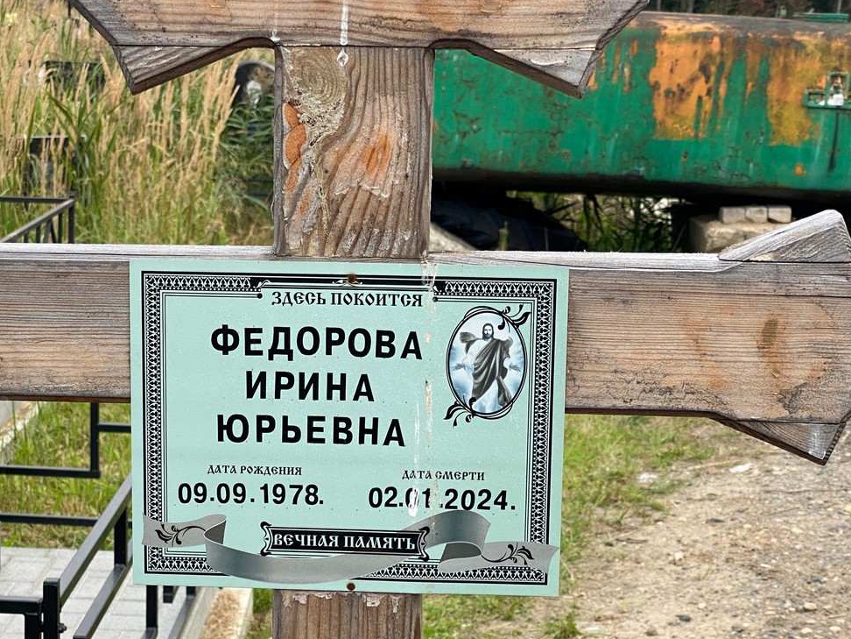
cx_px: 337
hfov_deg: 25.3
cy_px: 415
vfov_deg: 19.1
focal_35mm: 77
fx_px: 1893
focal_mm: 6
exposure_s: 1/592
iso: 20
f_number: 2
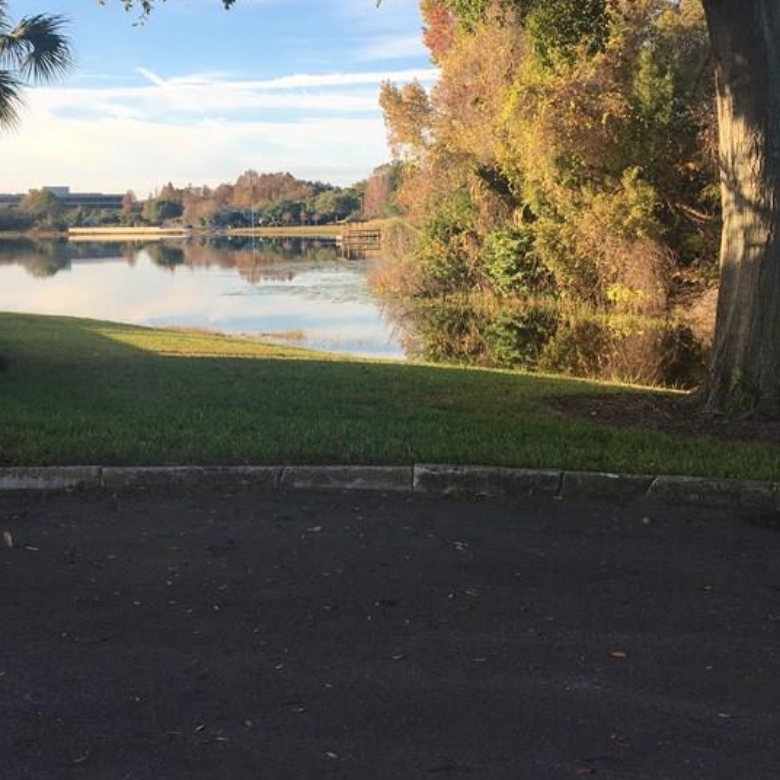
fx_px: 1249
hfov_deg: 34.7
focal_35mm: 49
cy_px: 247
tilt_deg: -0.9
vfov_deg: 34.3
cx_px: 367
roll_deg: +0.9
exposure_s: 1/674
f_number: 2.2
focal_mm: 4.15
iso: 25
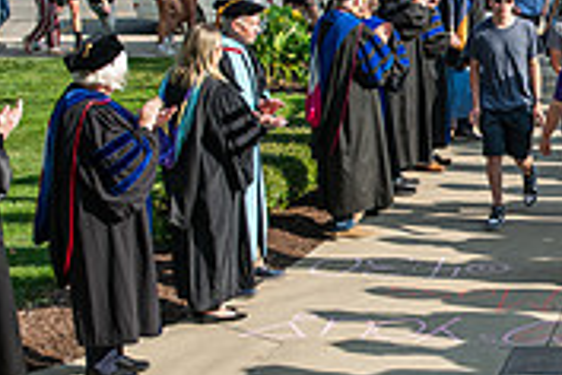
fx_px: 1639
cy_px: 186
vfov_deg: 13.0
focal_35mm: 105
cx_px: 575
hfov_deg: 18.9
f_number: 5
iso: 125
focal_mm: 32
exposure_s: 1/320
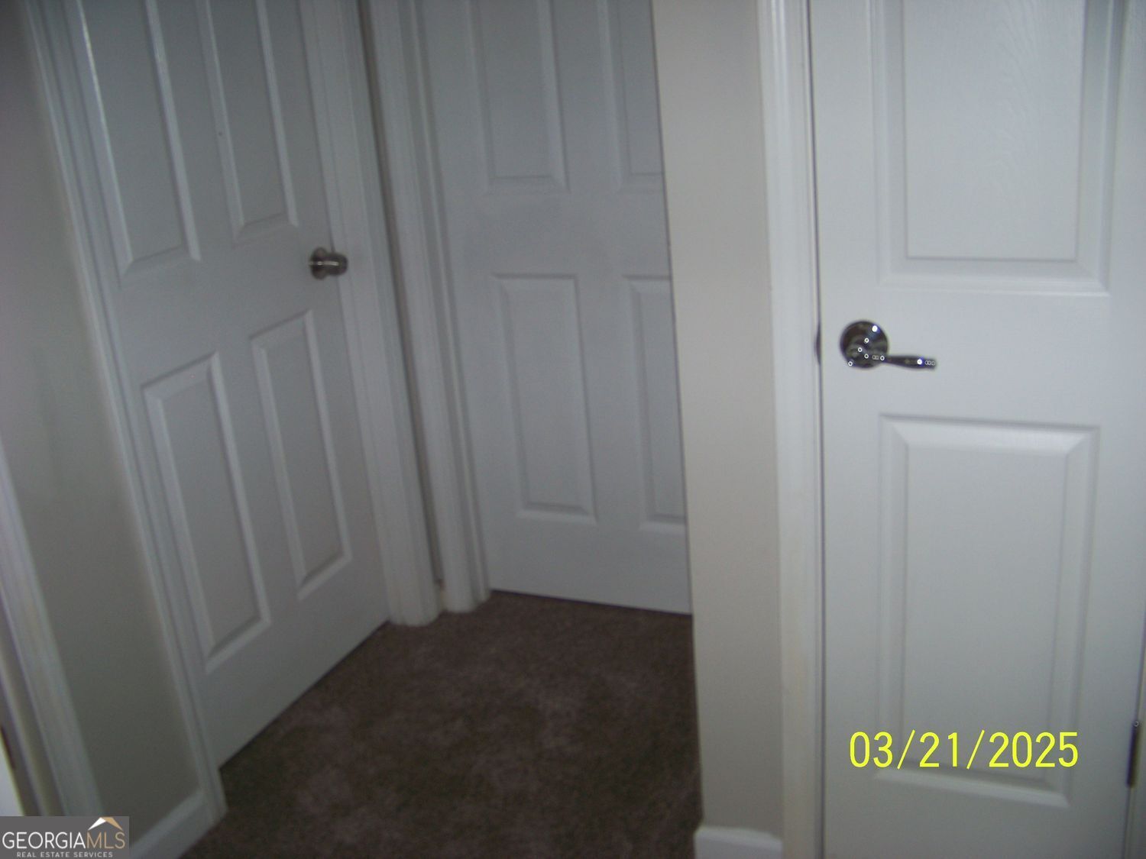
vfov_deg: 39.7
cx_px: 573
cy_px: 430
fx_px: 1192
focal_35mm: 36
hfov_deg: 51.4
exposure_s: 1/30
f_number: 2.8
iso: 64
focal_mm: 5.85
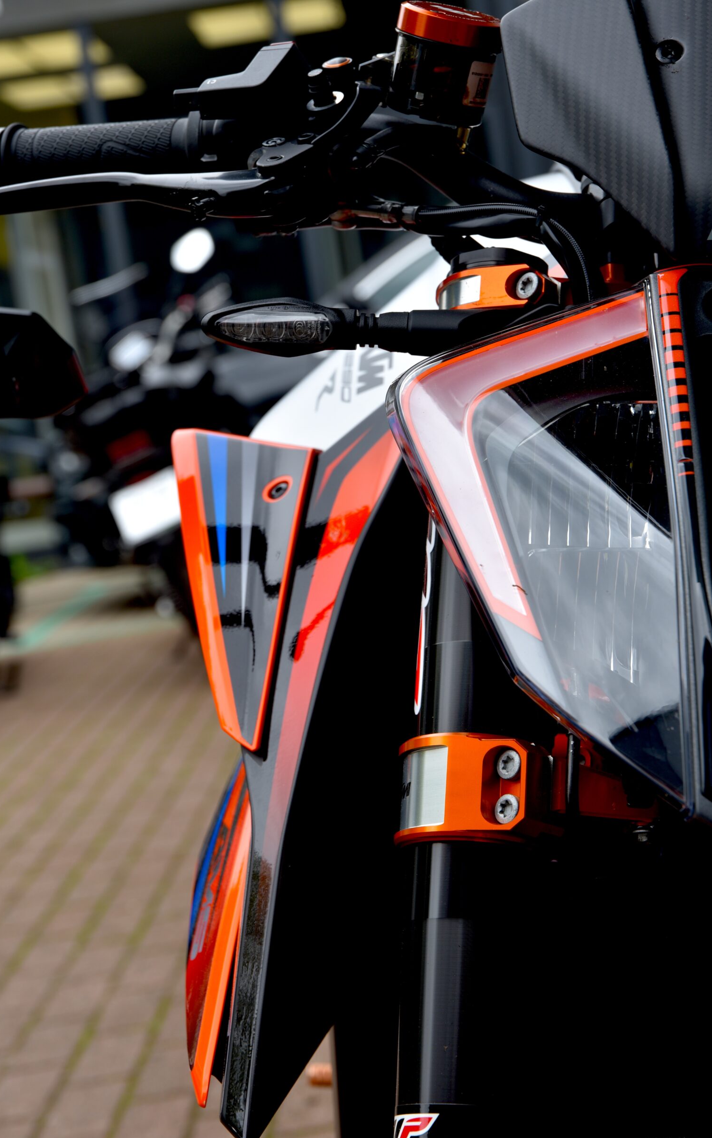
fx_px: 2359
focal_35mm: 76
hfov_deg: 17.2
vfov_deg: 27.1
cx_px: 364
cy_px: 567
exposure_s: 1/160
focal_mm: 70
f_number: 6.3
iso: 100
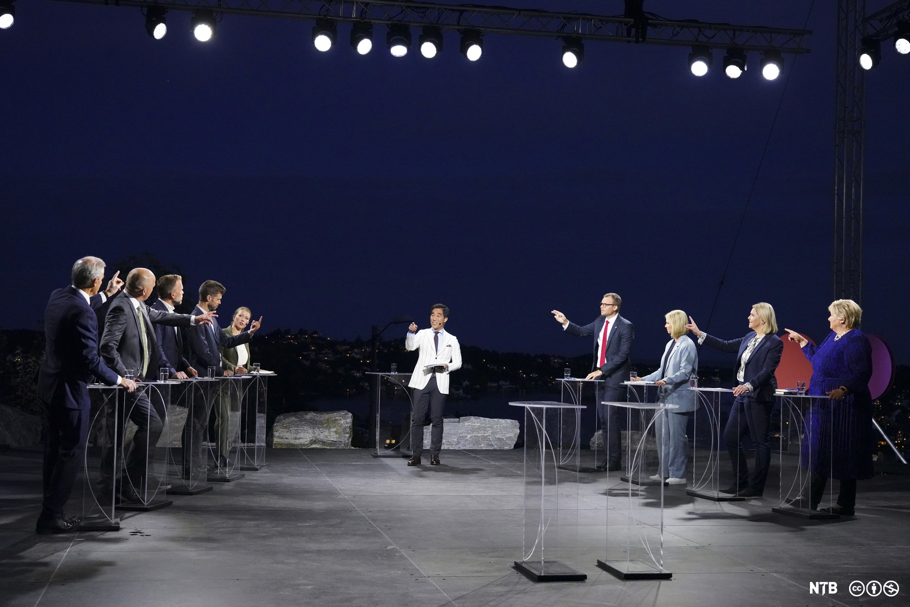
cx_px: 455
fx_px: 1264
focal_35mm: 50
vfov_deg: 27.0
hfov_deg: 39.6
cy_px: 304
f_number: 4.5
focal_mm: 50
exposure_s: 1/250
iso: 6400
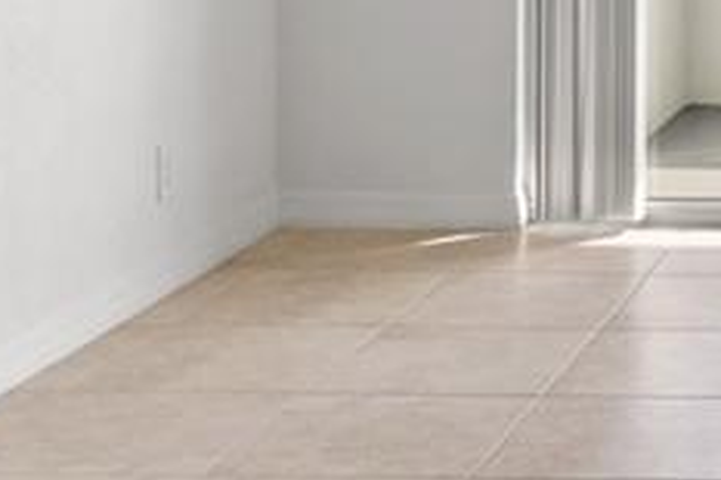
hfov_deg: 16.8
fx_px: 2201
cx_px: 1099
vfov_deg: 11.7
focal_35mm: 110
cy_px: -331
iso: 160
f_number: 10
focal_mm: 16
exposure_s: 1/20
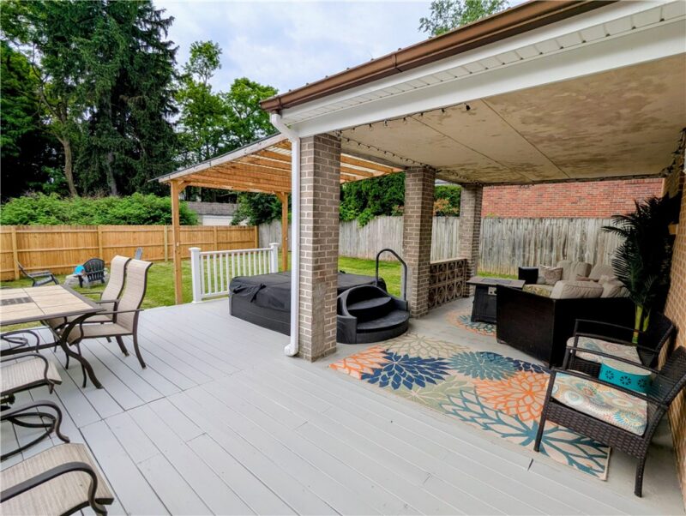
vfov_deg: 78.2
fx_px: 317
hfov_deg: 94.4
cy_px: 258
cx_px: 343
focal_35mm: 16
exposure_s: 1/1309
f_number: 2.2
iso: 51
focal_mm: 2.35
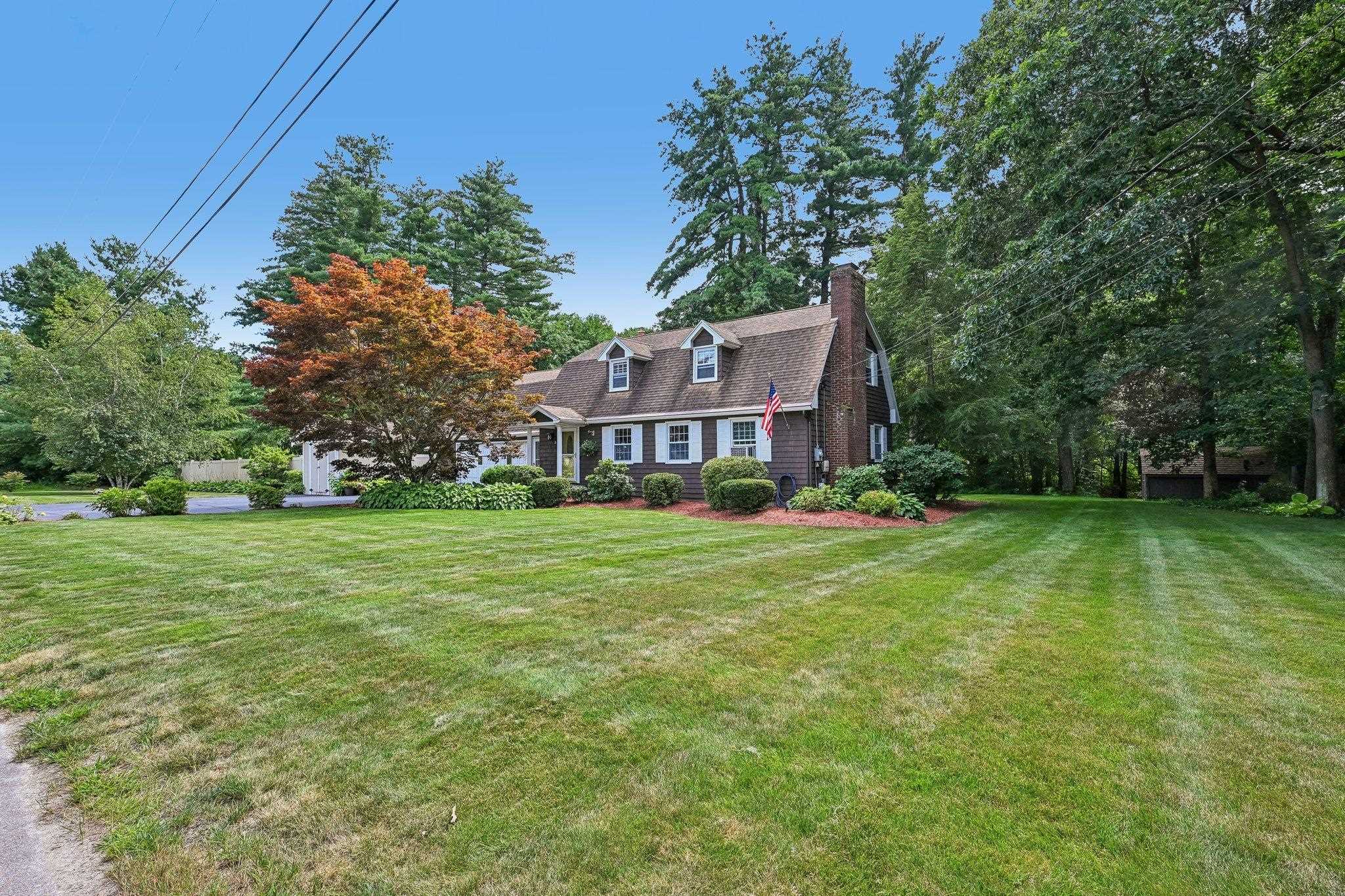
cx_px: 672
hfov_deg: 96.7
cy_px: 448
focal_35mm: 16
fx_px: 598
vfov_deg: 73.7
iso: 400
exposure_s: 1/250
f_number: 8
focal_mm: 16
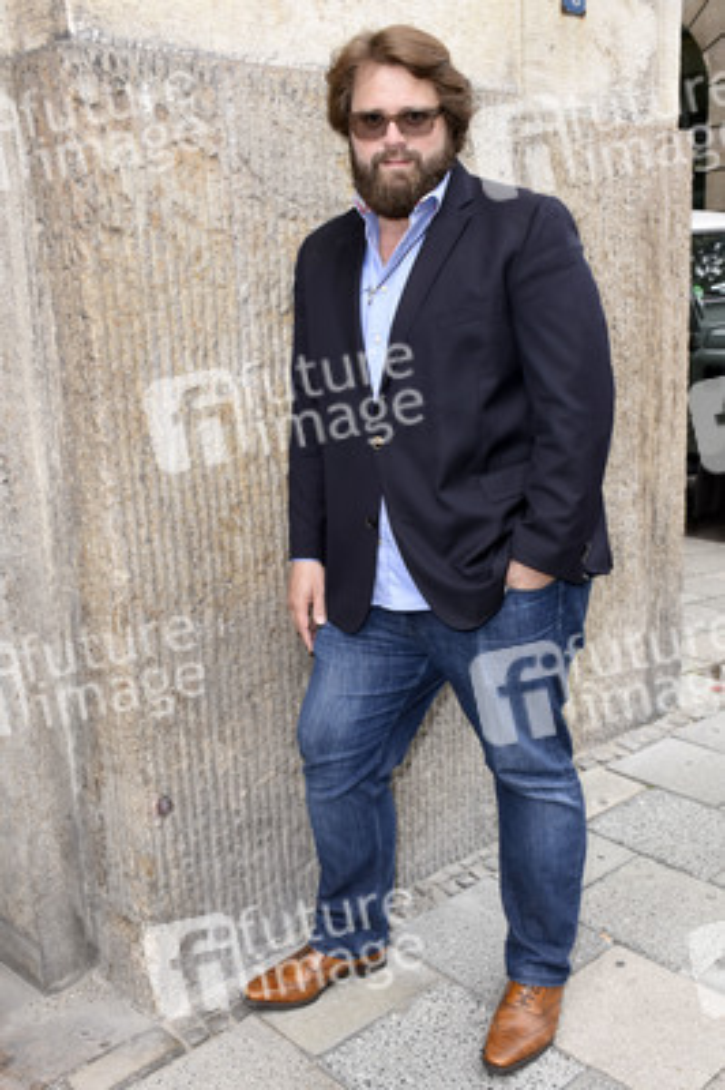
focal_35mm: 36
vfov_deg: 53.2
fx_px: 1089
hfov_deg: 36.8
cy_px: 545
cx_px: 362
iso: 160
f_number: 6.3
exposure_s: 1/100
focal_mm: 24
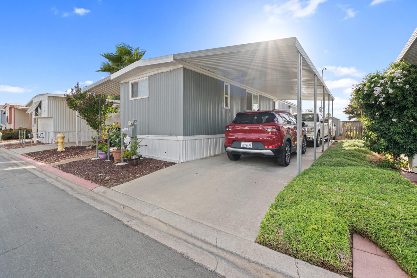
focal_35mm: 16
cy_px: 139
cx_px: 208
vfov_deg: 72.1
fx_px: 191
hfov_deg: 95.0
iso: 125
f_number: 5.6
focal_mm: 11
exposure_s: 1/320
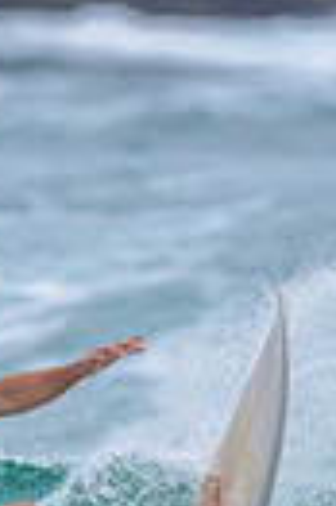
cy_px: 729
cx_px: 42
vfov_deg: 0.4
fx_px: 68398
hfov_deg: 0.3
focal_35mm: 4873
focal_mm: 800
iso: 560
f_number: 6.3
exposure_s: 1/2000
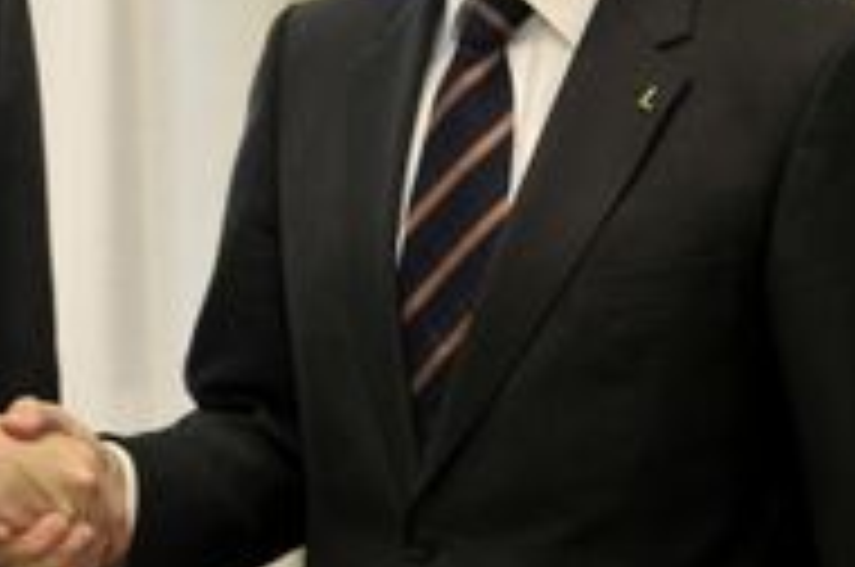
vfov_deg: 8.4
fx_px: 3841
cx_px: 58
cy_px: 14
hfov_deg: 12.6
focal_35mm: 162
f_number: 2.8
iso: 200
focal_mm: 40
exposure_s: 1/30
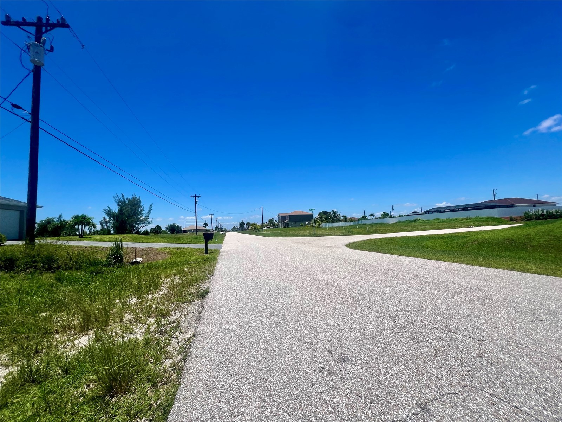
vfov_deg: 89.9
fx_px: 211
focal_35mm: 13
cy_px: 211
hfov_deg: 106.2
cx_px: 281
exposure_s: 1/2874
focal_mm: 1.57
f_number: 1.8
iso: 32
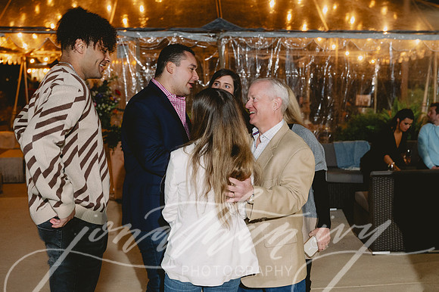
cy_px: 146
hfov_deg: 34.8
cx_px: 251
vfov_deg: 23.6
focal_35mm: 57
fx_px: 698
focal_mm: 47
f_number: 4
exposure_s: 1/50
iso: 1600
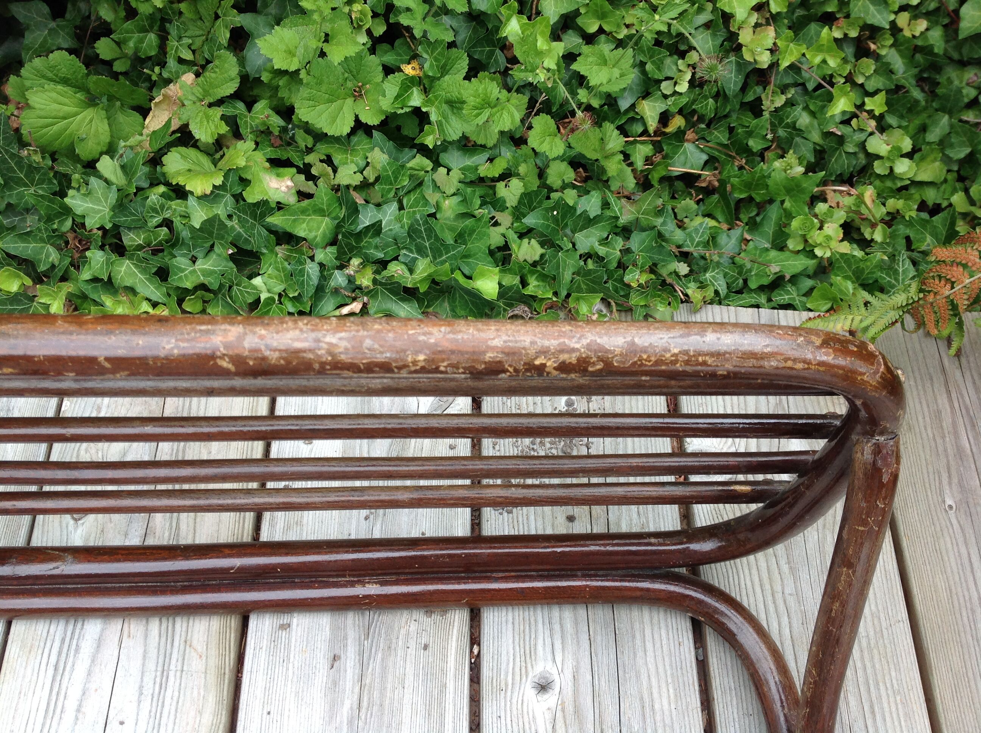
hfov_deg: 52.7
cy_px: 366
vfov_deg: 40.6
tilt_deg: -60.3
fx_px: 990
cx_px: 490
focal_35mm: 35
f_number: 2.4
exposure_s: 1/201
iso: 50
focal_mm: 4.28
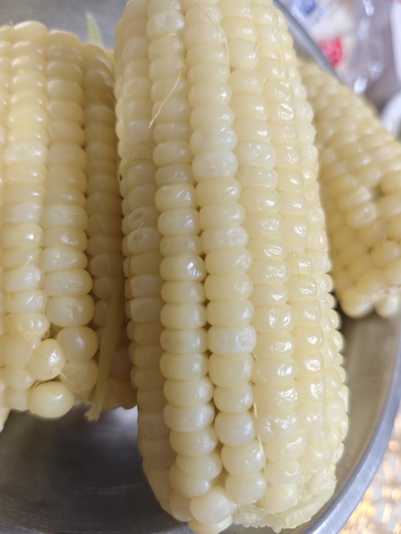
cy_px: 267
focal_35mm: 23
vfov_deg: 73.9
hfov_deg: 58.9
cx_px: 200
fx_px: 355
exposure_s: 1/50
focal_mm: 6.55
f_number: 1.6
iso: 400
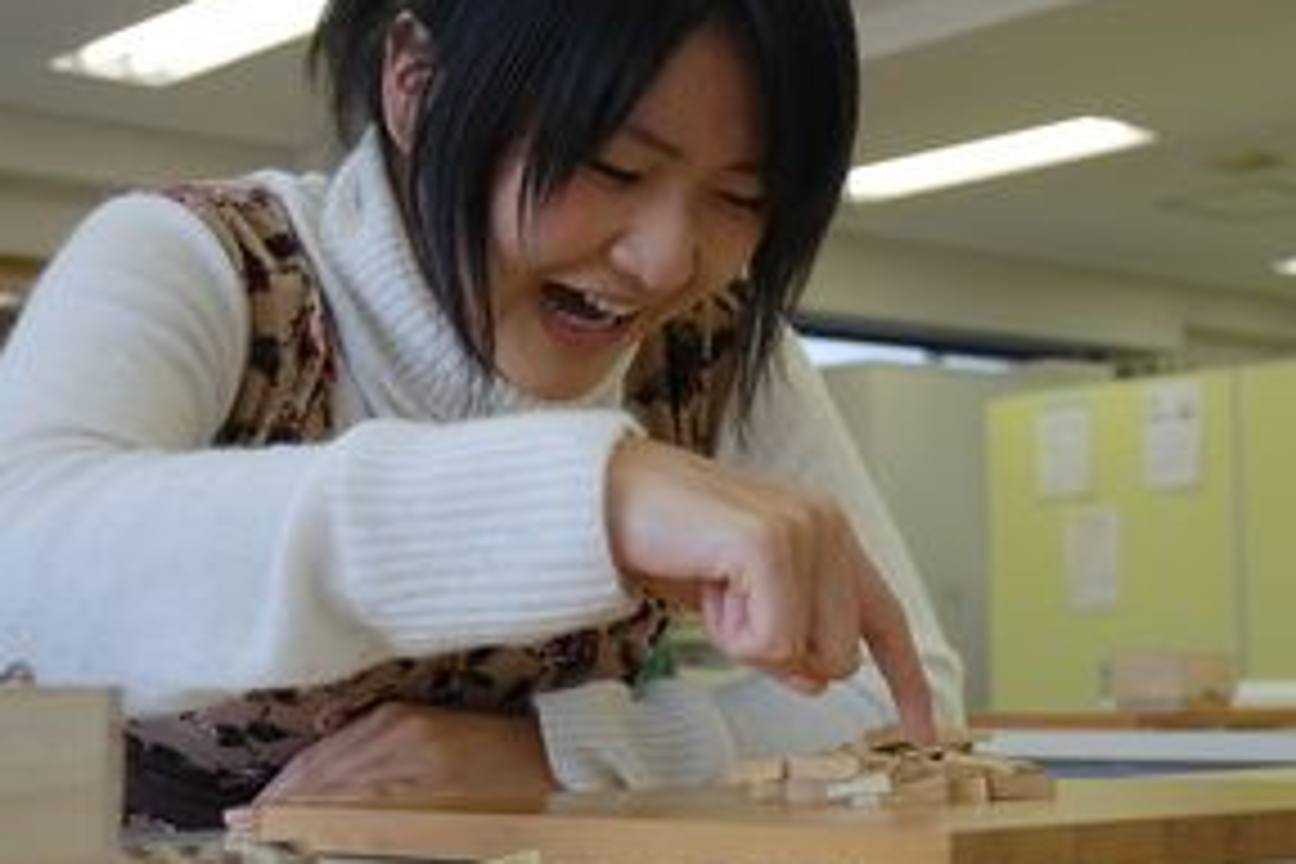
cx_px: 904
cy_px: 412
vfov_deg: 18.7
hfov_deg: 27.5
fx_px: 2620
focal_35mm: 73
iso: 200
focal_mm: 31
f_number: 4.5
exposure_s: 1/80
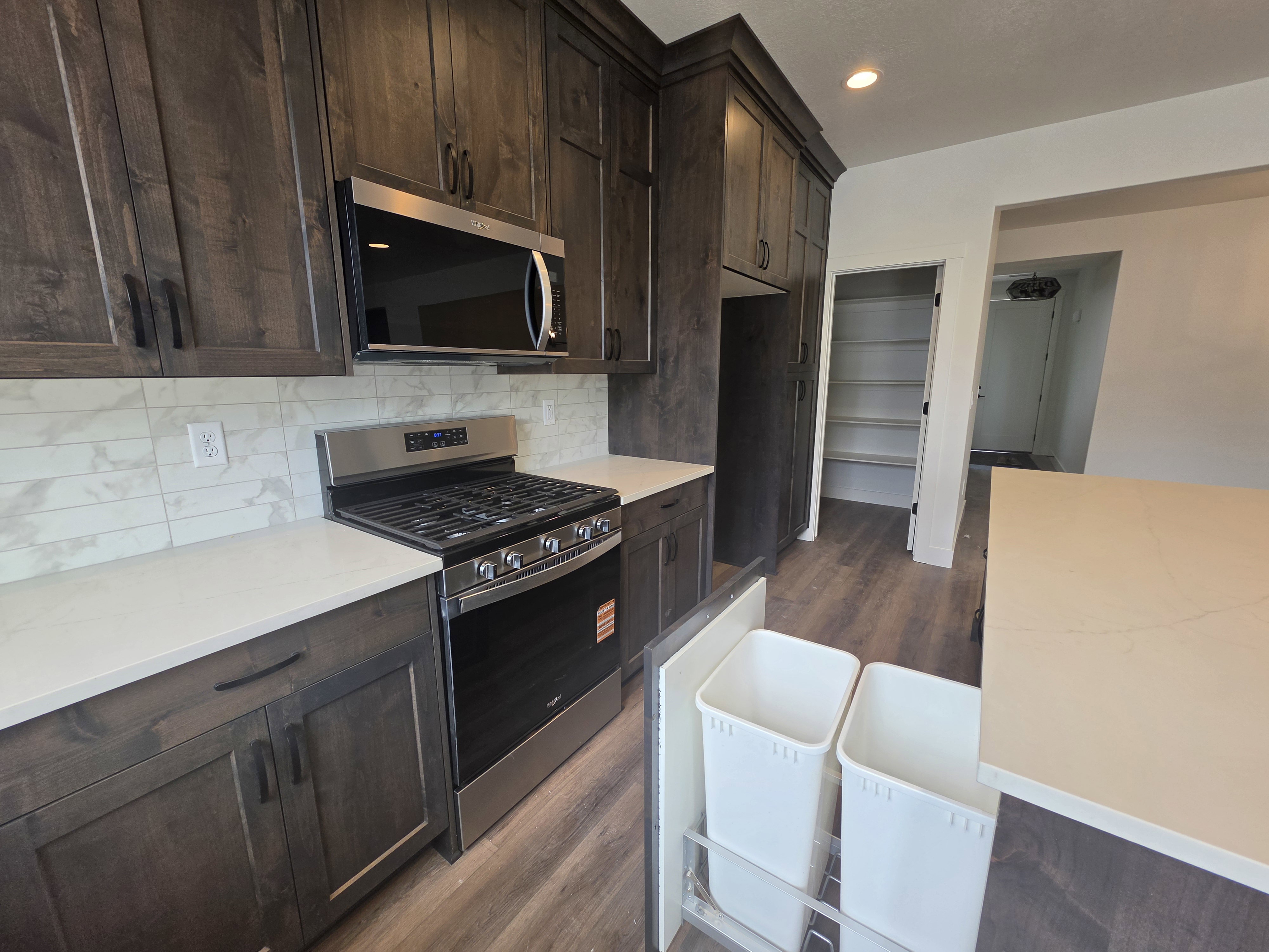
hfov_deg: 106.2
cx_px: 634
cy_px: 476
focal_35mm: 13
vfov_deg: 89.9
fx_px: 477
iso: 40
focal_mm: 2.2
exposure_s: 1/120
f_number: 1.9
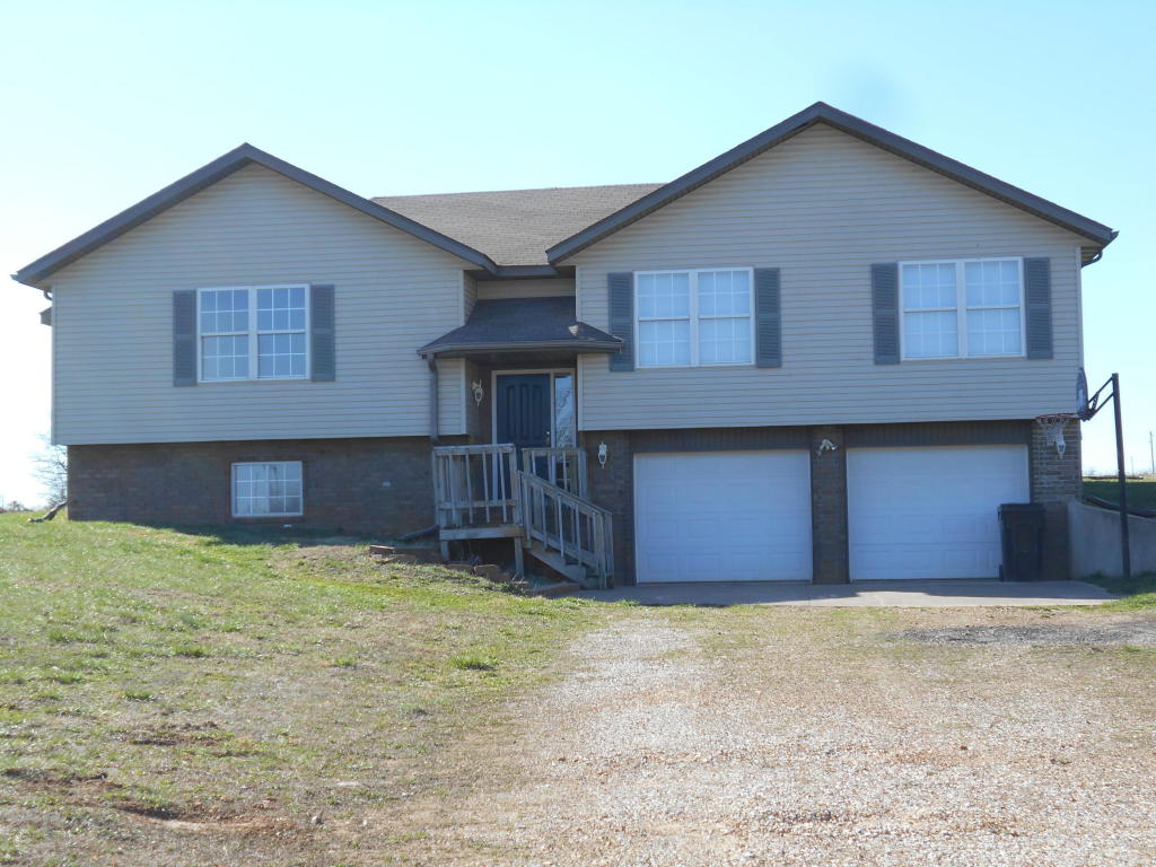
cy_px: 434
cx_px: 578
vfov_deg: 29.7
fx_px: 1636
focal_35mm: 49
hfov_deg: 38.9
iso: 80
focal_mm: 8.8
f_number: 4.5
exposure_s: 1/320
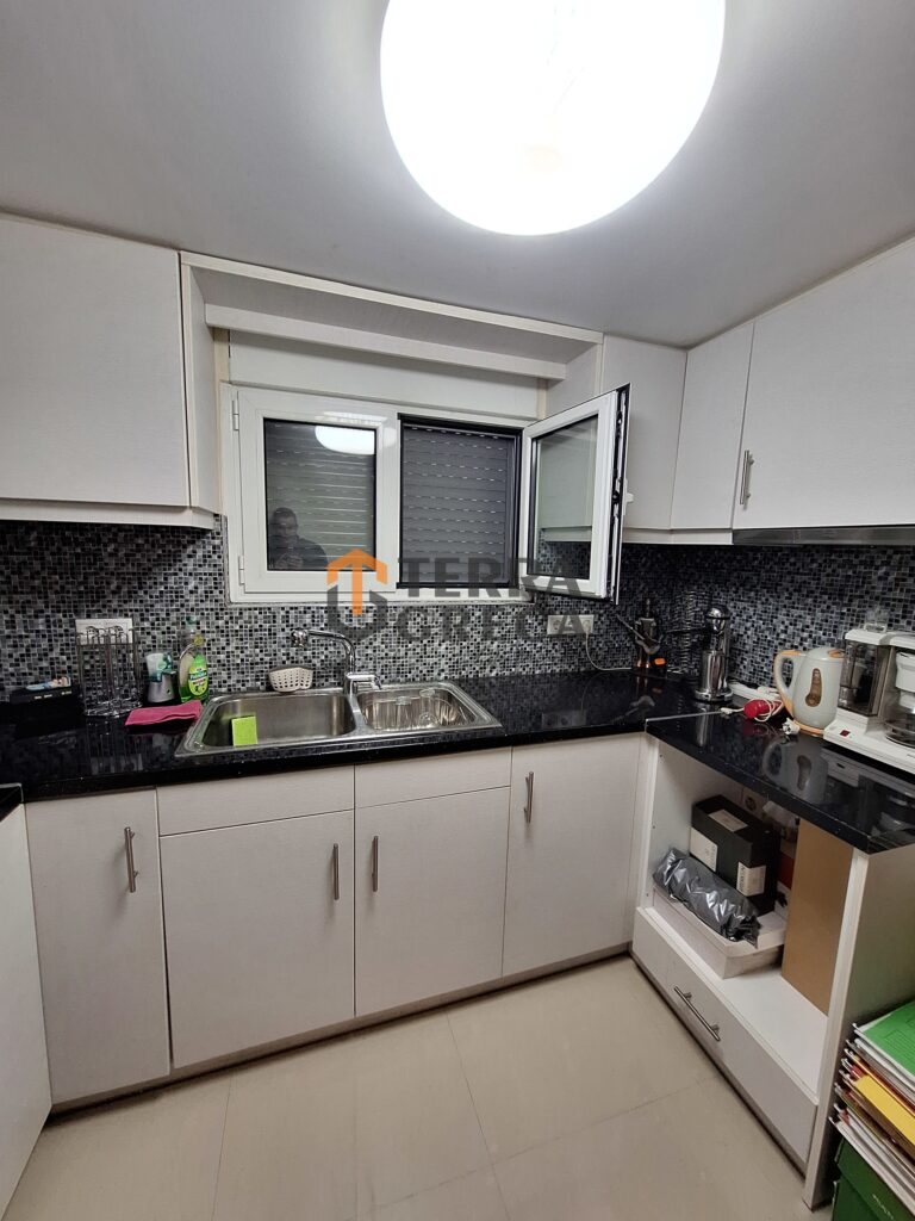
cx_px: 458
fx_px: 458
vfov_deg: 106.2
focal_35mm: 13
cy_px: 610
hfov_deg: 89.9
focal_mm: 1.74
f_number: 2.2
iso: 100
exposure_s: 1/50
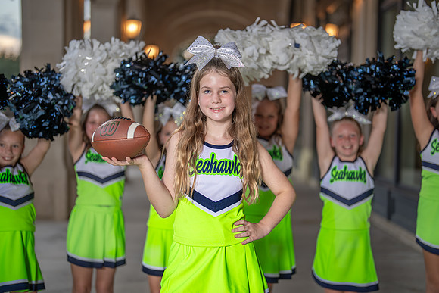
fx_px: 626
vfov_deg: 26.4
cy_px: 146
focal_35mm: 51
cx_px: 220
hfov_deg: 38.7
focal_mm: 50
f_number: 1.2
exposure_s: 1/400
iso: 100
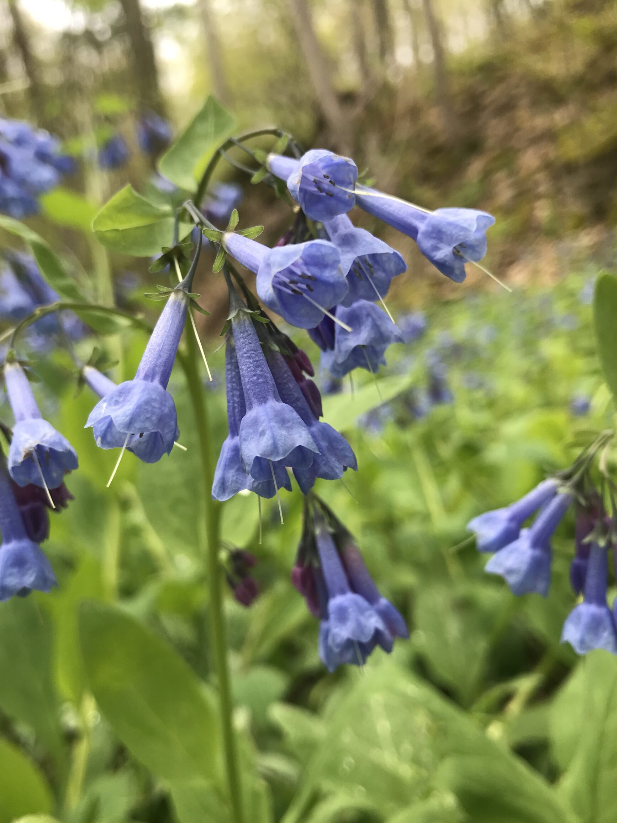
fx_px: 737
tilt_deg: -4.2
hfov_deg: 45.4
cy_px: 444
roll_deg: +11.0
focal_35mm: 31
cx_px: 282
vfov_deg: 58.3
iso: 20
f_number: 1.8
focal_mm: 3.99
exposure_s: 1/443
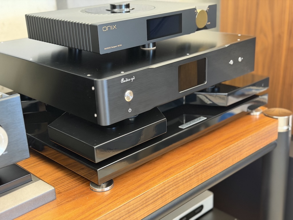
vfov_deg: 30.3
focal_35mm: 48
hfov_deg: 39.7
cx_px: 146
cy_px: 110
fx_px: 406
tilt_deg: -21.0
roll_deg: +1.8
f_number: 1.78
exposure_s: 1/24
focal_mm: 6.76
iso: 800
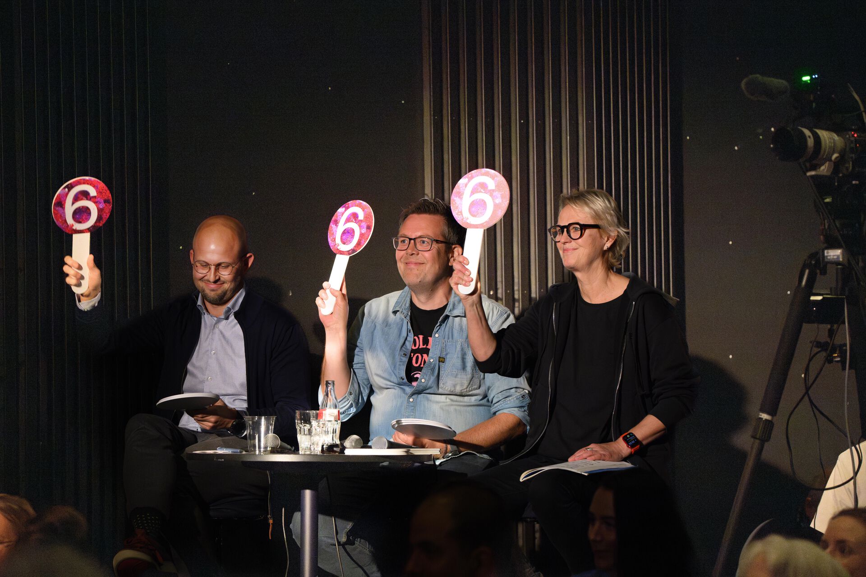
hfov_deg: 15.2
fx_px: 3247
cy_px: 288
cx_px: 433
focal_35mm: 135
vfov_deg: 10.2
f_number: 4
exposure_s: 1/320
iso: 4000
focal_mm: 135
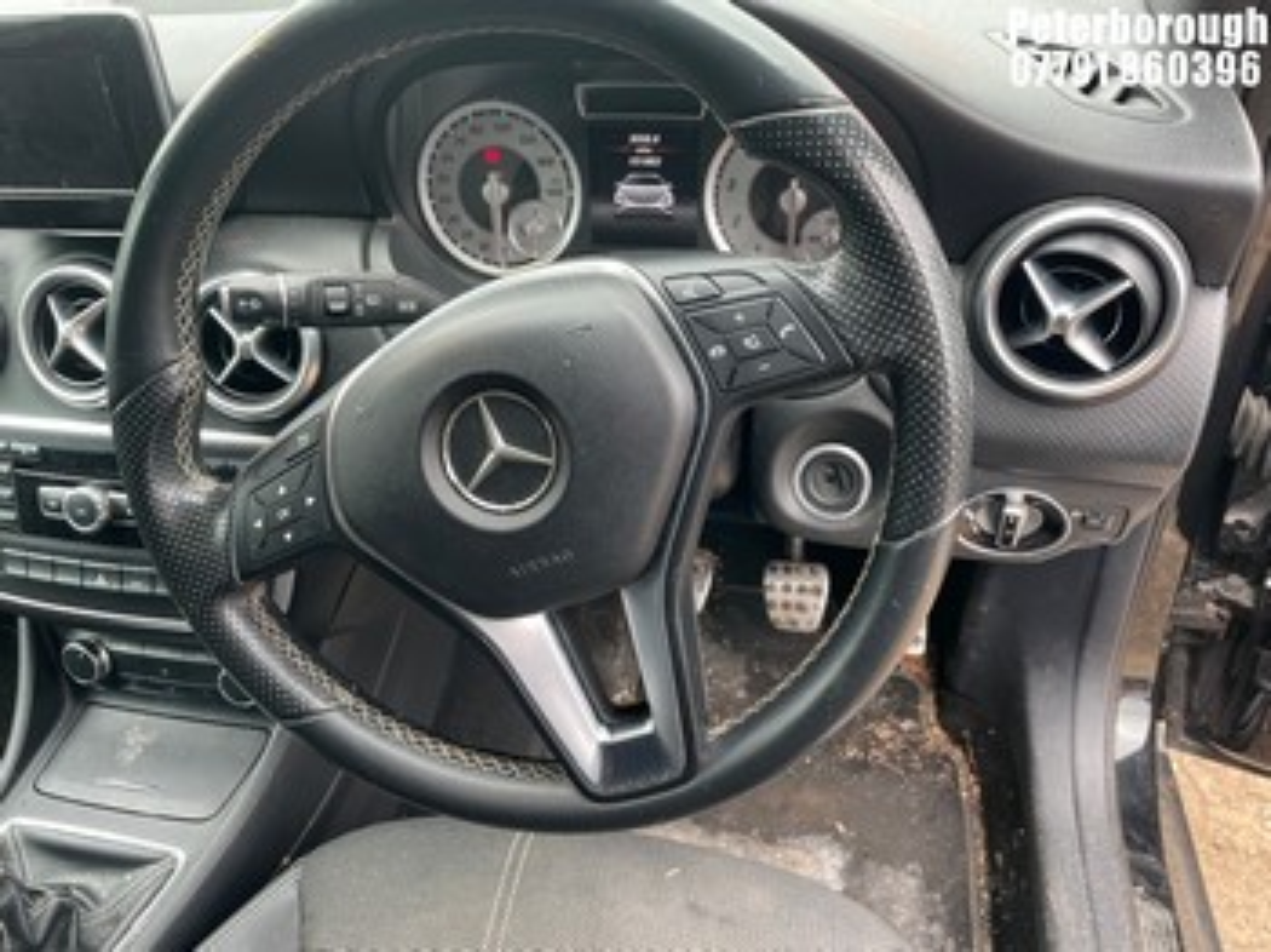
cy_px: 476
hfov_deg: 67.3
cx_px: 636
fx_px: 954
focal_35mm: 26
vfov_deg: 53.0
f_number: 1.6
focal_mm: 4.2
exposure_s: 1/121
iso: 64
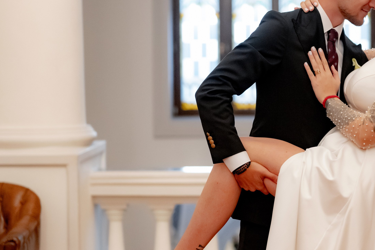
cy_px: 124
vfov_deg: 14.7
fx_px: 969
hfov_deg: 21.8
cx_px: 265
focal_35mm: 93
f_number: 2
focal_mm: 50
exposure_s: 1/200
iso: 3200
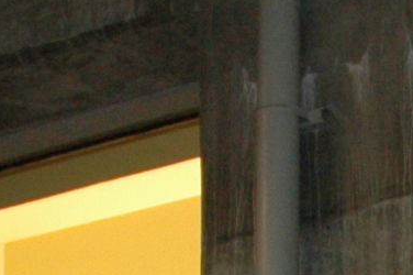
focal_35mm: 216
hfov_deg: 9.3
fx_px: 2476
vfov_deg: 5.6
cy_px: 1078
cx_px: 560
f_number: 4
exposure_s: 1/60
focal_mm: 18
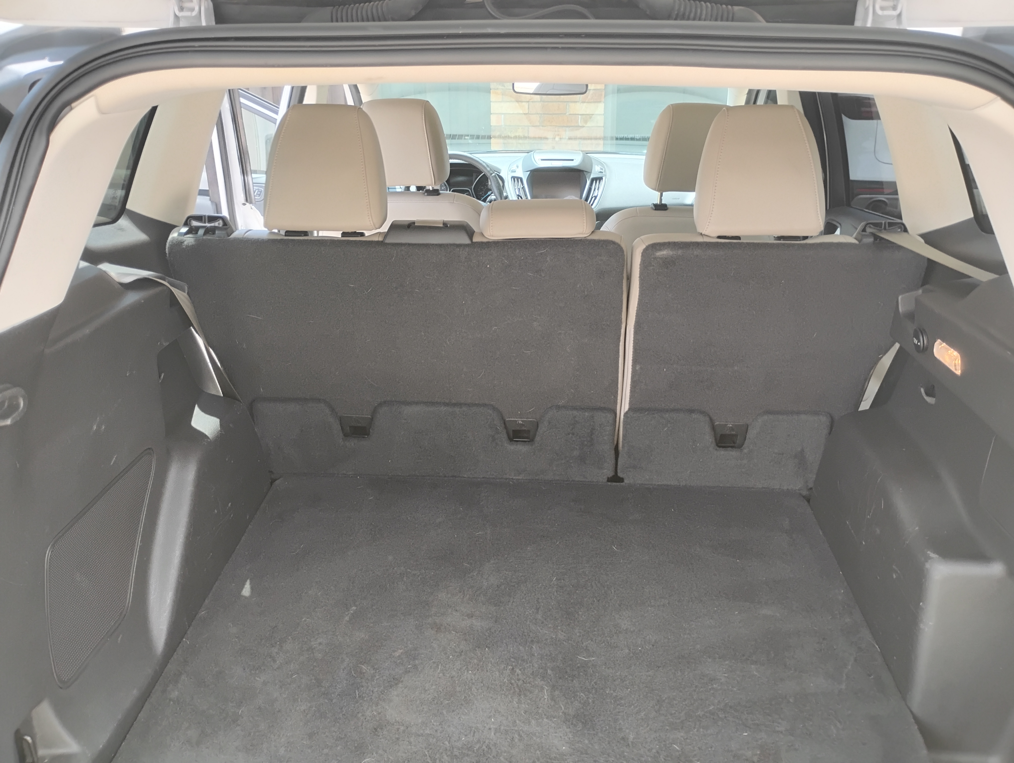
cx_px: 507
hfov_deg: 63.4
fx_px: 821
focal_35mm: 28
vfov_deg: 49.9
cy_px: 382
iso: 252
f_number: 1.8
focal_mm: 4.26
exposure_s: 1/120
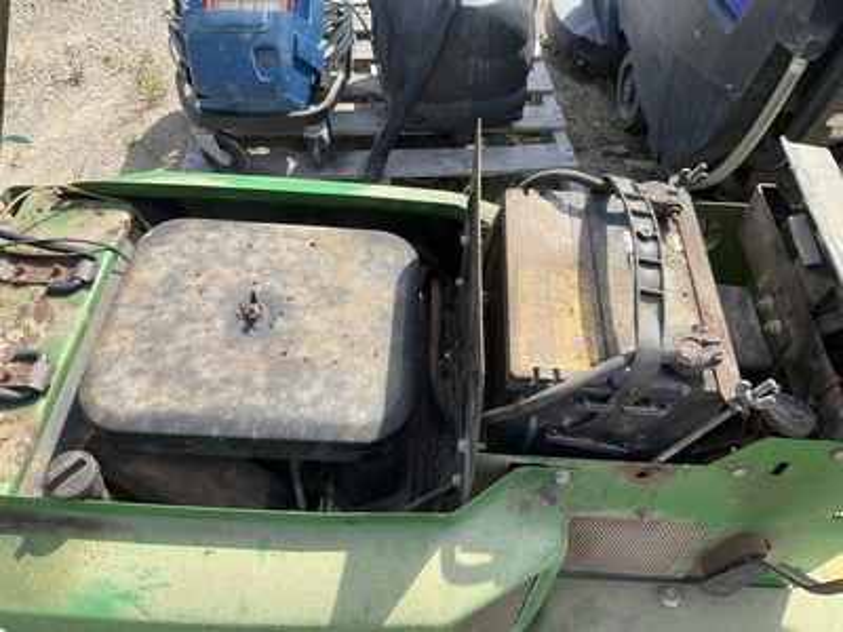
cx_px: 422
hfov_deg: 61.7
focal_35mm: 29
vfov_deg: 48.2
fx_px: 706
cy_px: 316
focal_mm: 3
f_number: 1.8
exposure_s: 1/568
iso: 25
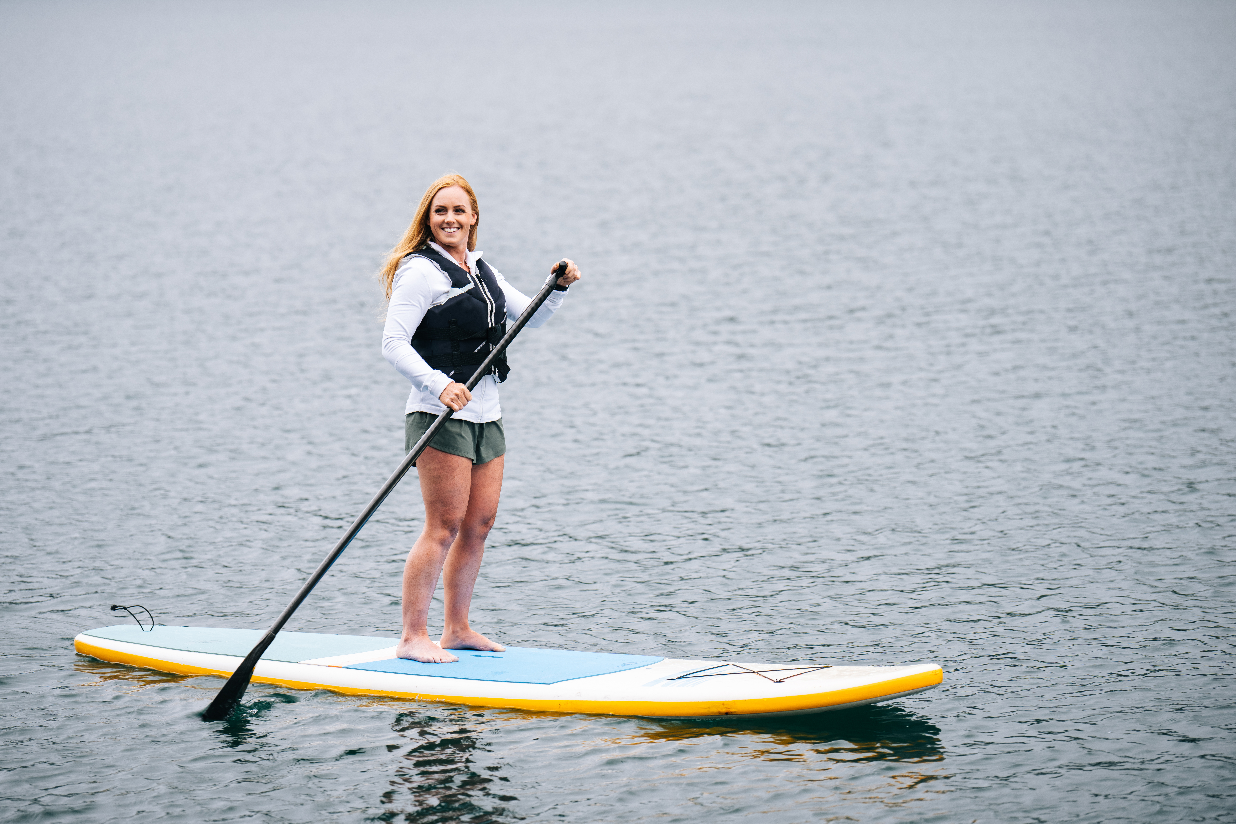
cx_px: 618
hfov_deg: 16.9
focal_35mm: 121
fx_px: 4154
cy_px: 412
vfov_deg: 11.3
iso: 125
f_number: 2.8
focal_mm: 121
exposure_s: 1/250
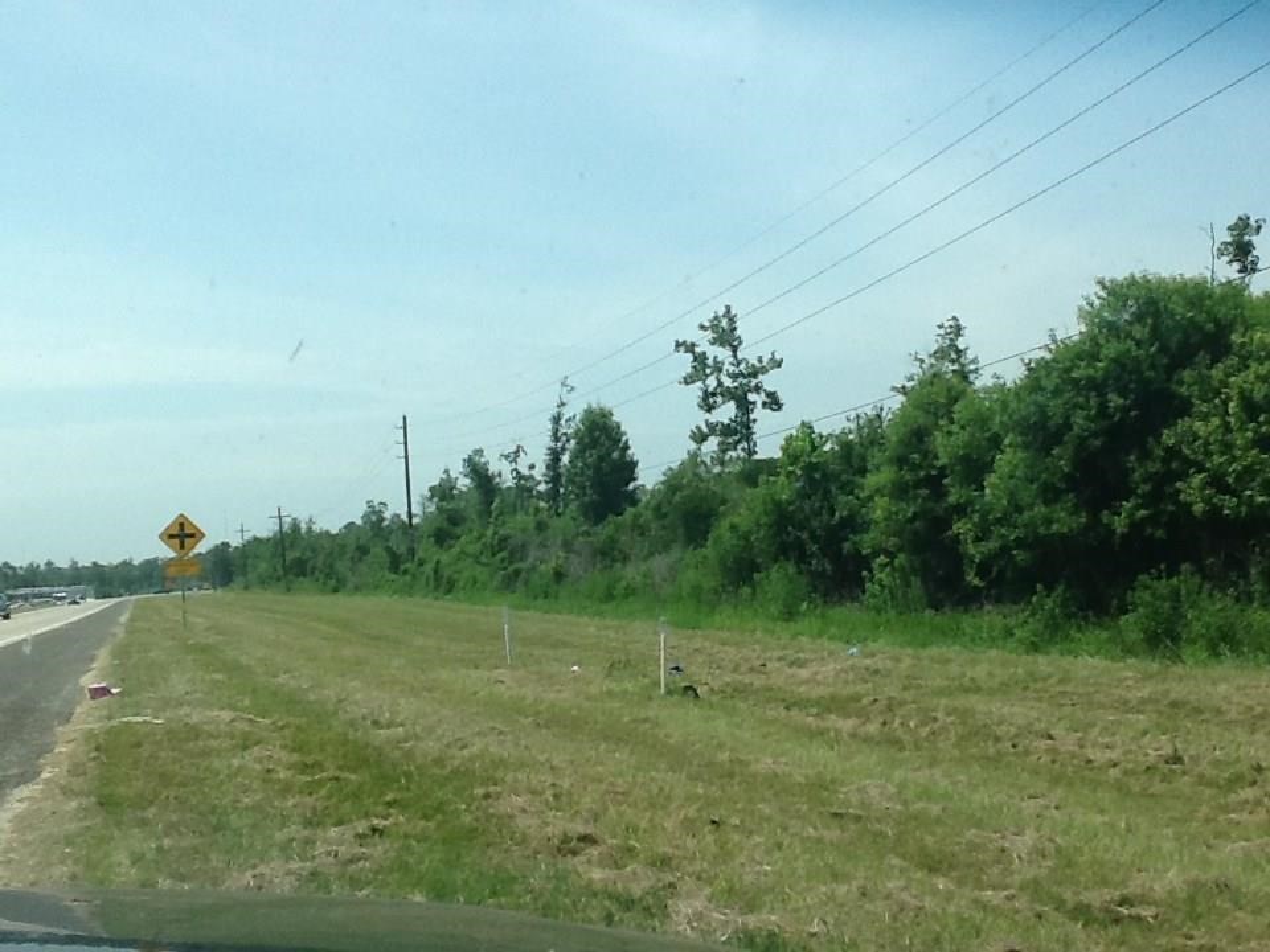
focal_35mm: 32
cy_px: 476
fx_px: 1174
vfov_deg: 44.2
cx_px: 635
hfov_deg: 56.8
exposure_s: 1/1215
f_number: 2.4
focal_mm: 2.03
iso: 80
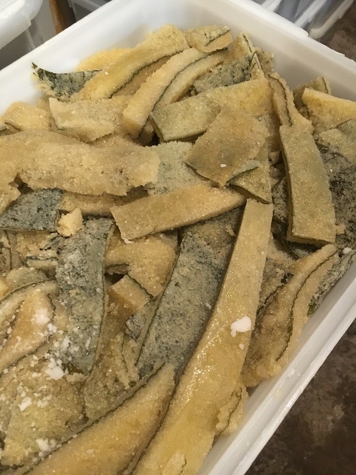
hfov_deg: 48.2
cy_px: 238
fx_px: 398
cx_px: 178
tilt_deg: -63.5
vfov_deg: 61.7
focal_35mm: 29
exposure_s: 1/15
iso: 250
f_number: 2.2
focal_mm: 4.15
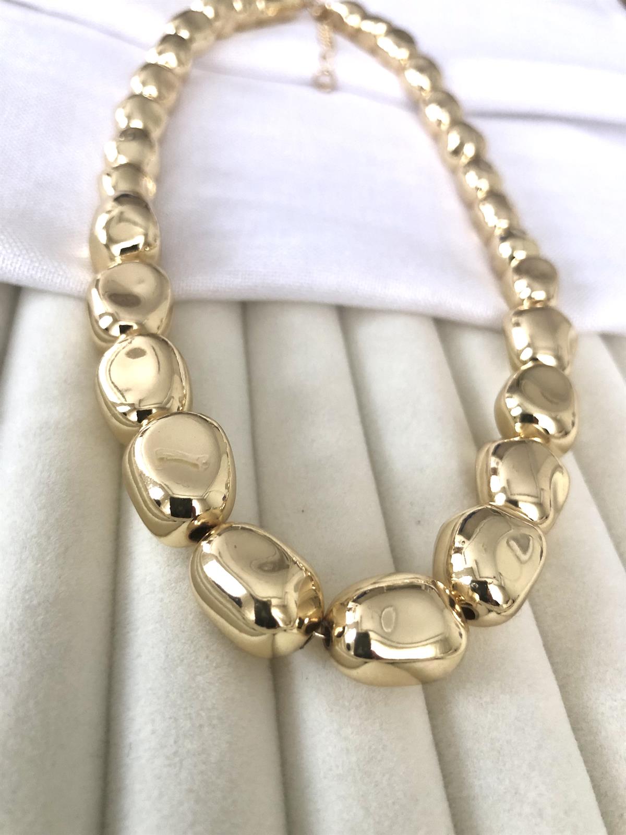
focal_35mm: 28
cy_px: 418
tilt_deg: -45.3
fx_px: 675
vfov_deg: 63.4
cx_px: 313
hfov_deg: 49.7
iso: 40
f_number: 1.8
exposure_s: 1/18
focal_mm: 3.99
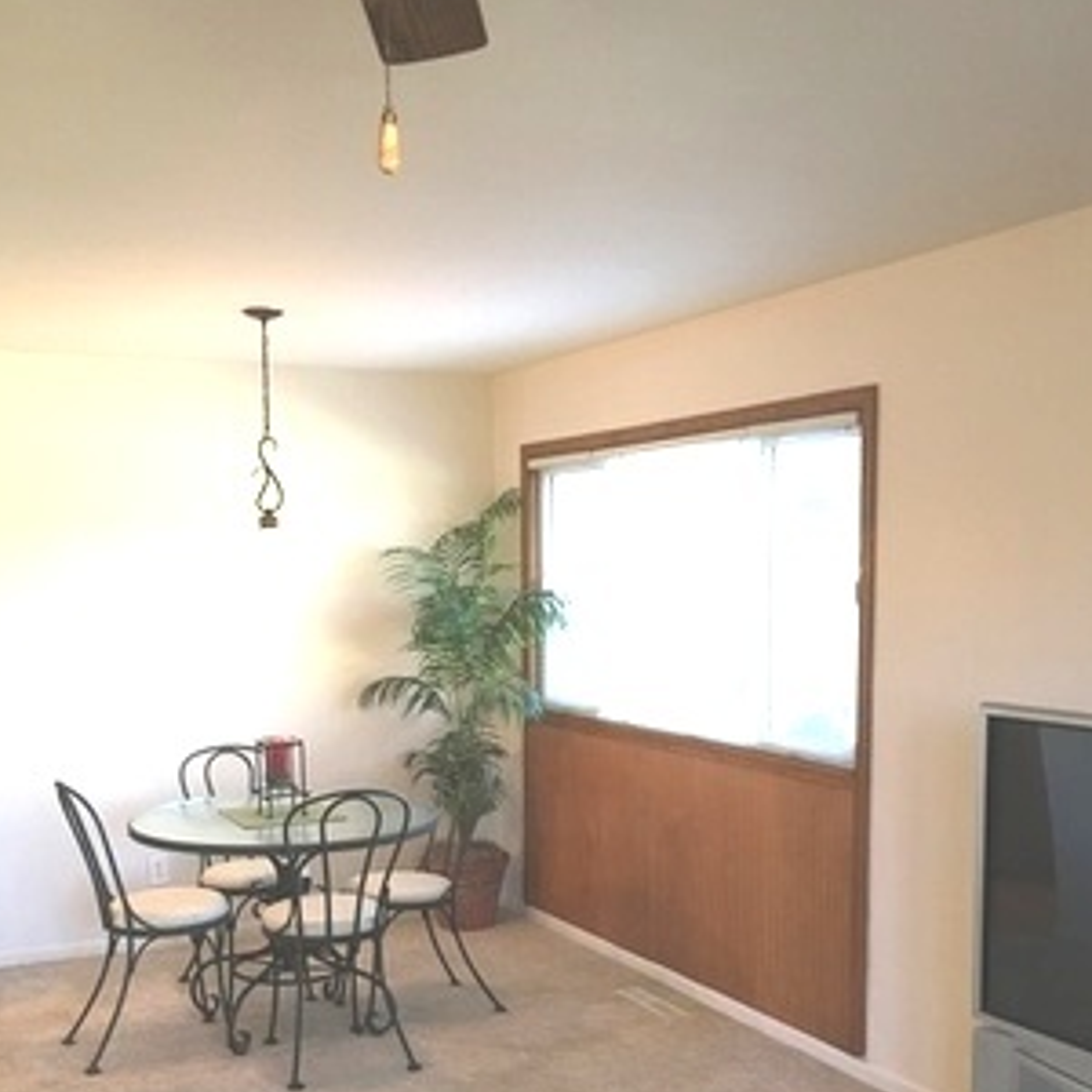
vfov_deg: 40.4
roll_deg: +0.8
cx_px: 510
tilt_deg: -4.8
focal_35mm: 41
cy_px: 735
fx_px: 1463
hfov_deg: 40.9
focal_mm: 4.15
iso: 40
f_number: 2.2
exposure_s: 1/15
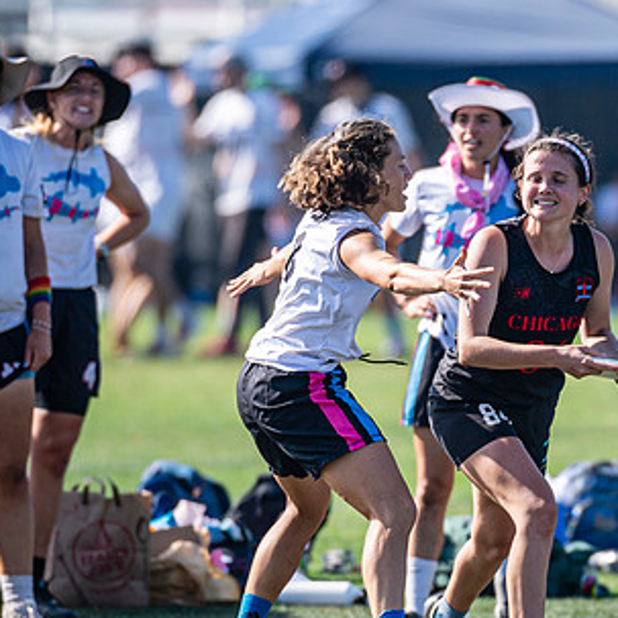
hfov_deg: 2.3
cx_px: 544
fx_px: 15331
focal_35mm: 759
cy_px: 364
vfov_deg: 2.3
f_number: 3.2
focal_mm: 300
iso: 140
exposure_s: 1/1600
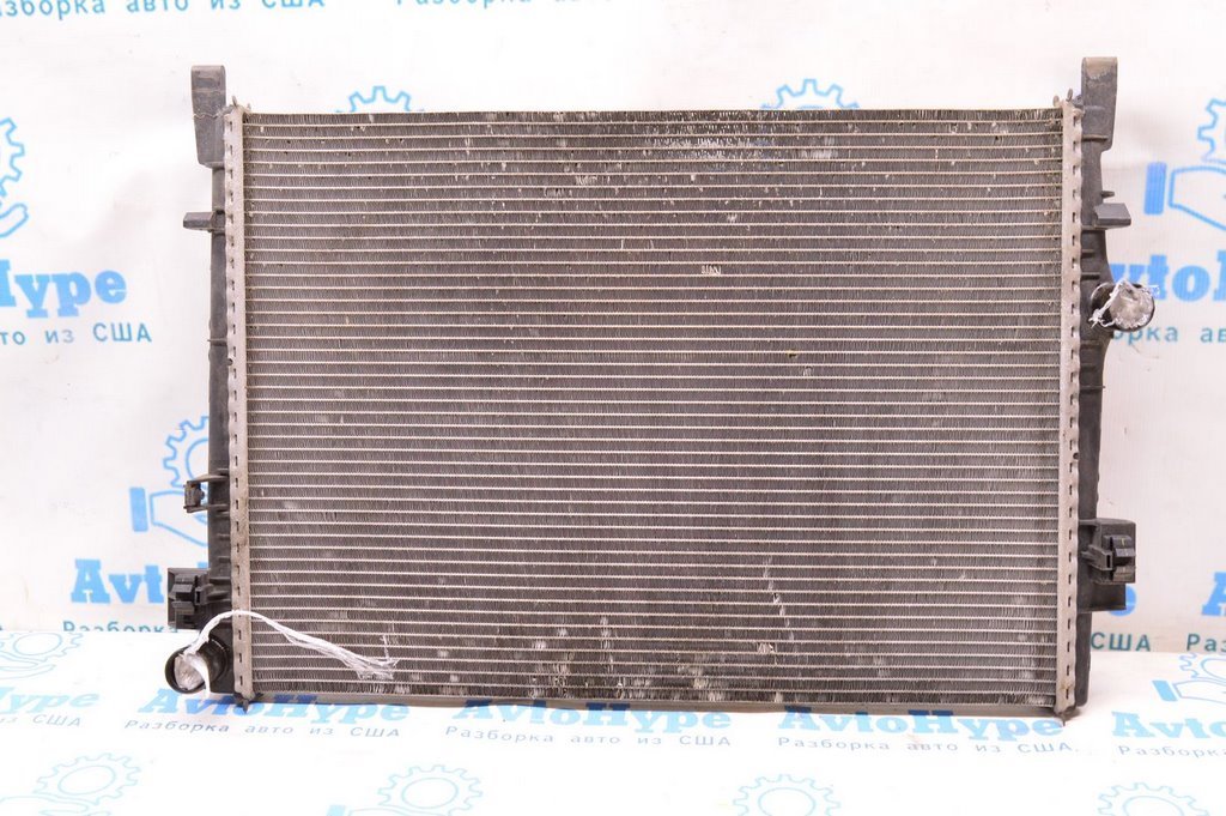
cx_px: 613
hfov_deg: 45.0
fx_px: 1480
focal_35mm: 44
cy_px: 408
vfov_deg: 30.8
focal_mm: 29
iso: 1600
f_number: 8
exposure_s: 1/25
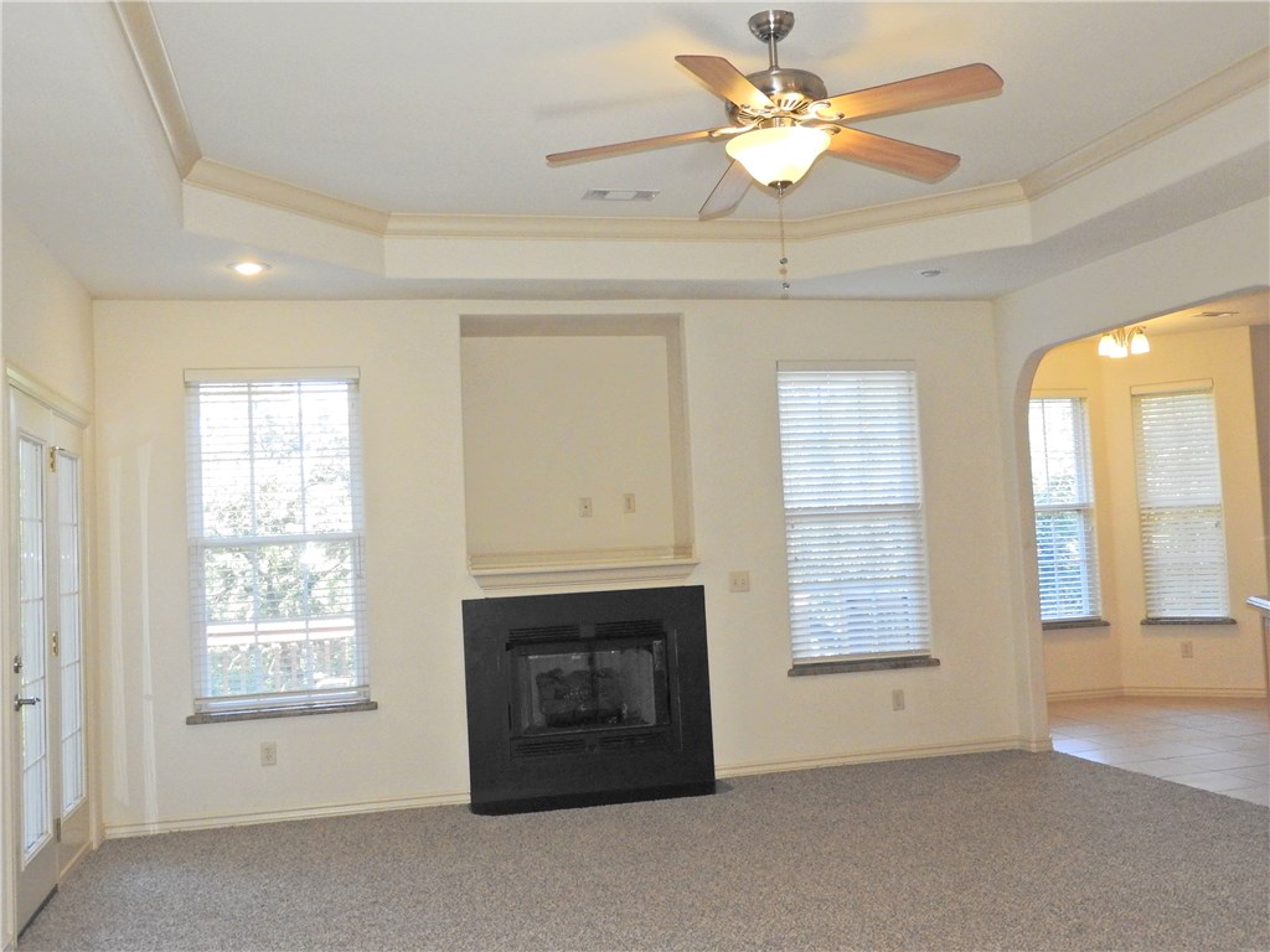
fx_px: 1211
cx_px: 635
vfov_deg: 42.9
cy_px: 476
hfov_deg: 55.4
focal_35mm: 33
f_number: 3.6
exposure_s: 1/125
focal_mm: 5.9
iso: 400
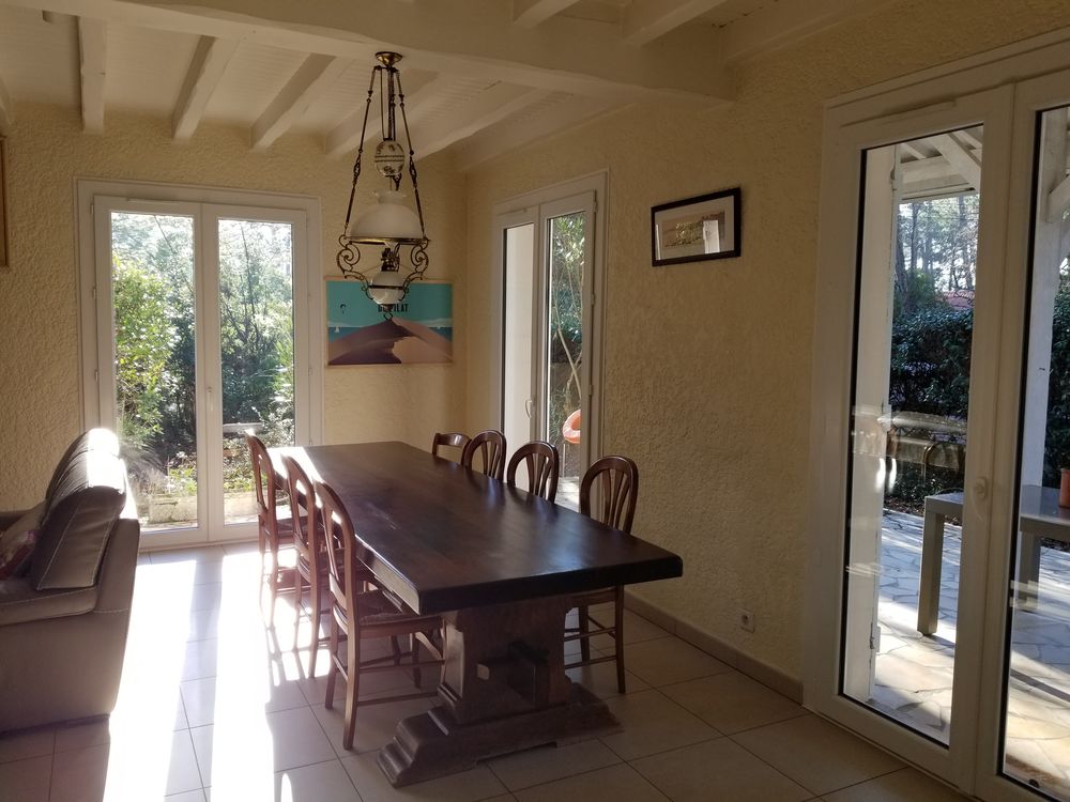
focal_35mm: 26
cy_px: 401
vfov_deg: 53.1
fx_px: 804
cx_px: 535
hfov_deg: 67.3
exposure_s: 1/222
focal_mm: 4.25
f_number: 1.7
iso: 50
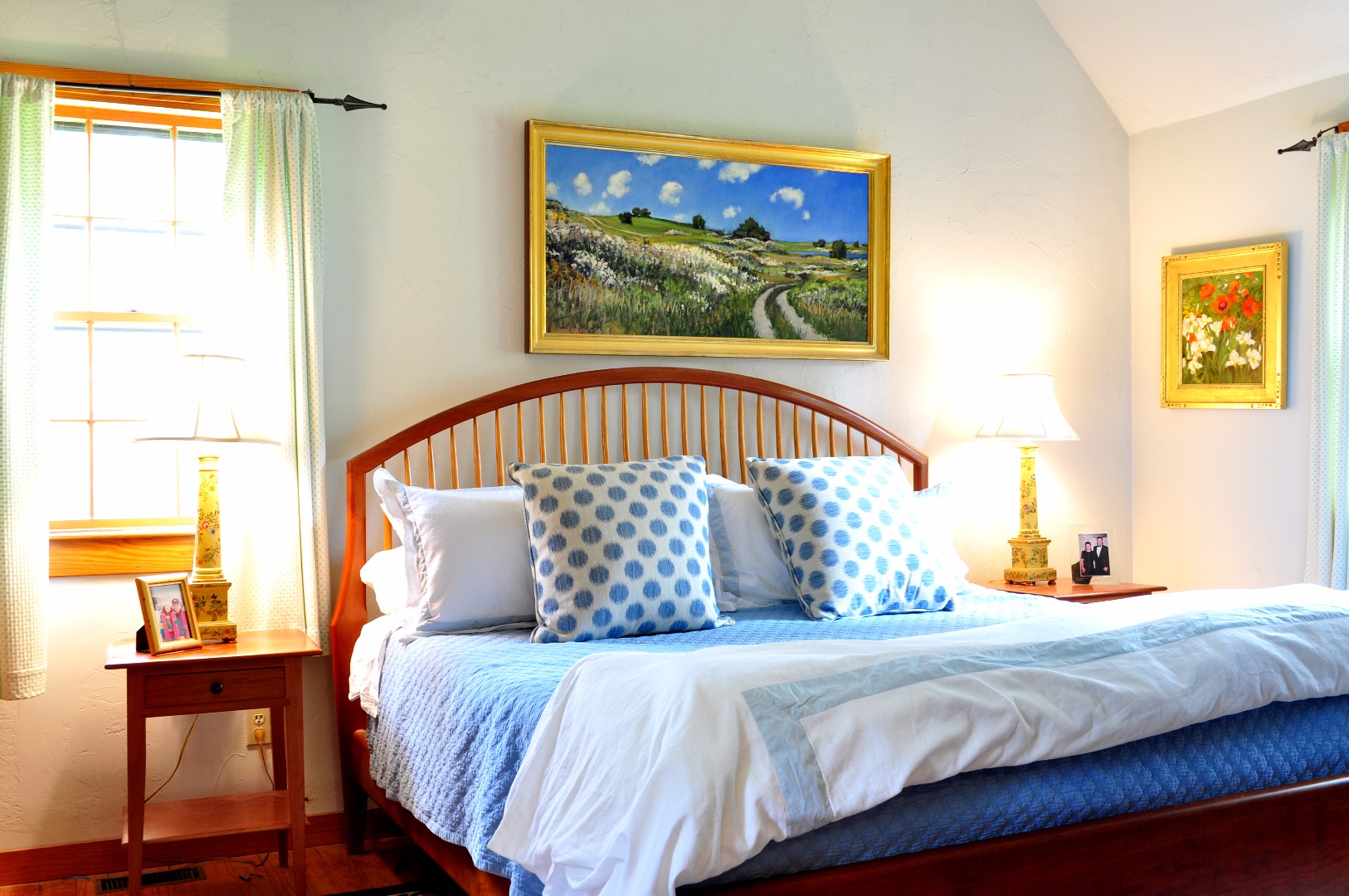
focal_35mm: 36
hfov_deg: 53.2
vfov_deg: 36.8
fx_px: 1347
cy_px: 448
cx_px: 674
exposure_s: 1
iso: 200
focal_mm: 24
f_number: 9
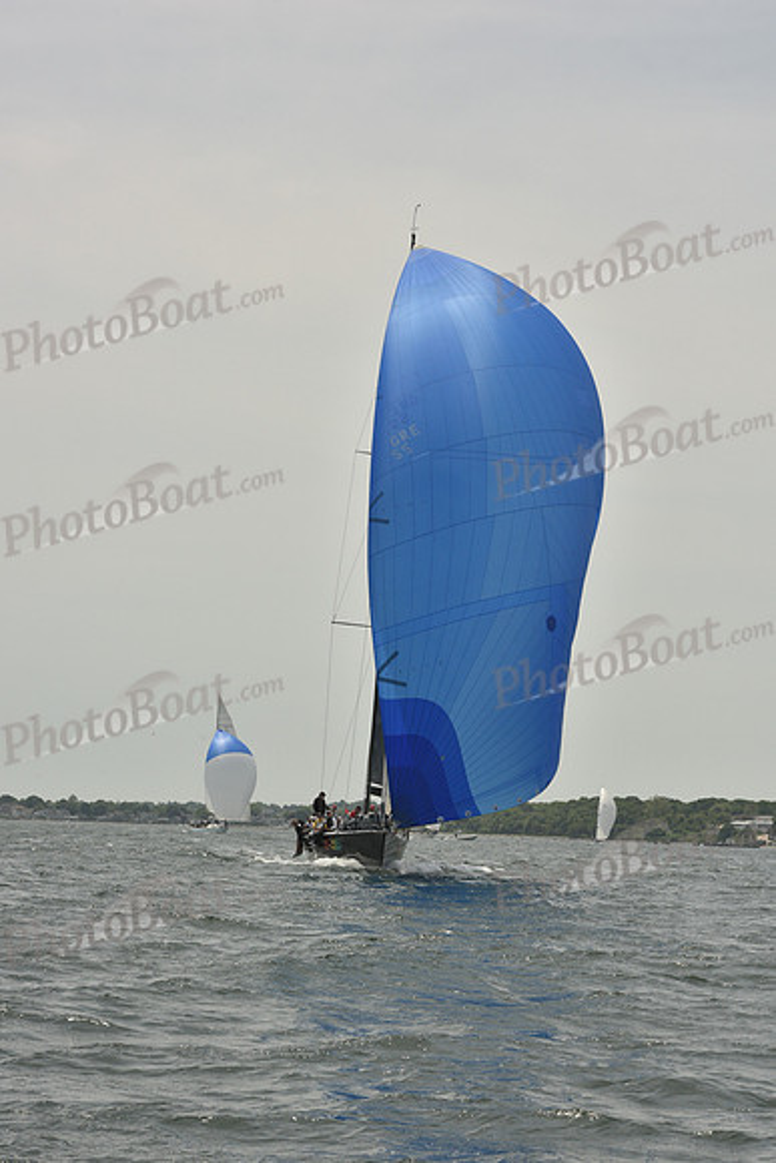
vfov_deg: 23.6
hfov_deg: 15.9
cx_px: 388
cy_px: 582
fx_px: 2779
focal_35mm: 86
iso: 400
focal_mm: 86
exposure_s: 1/1000
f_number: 14
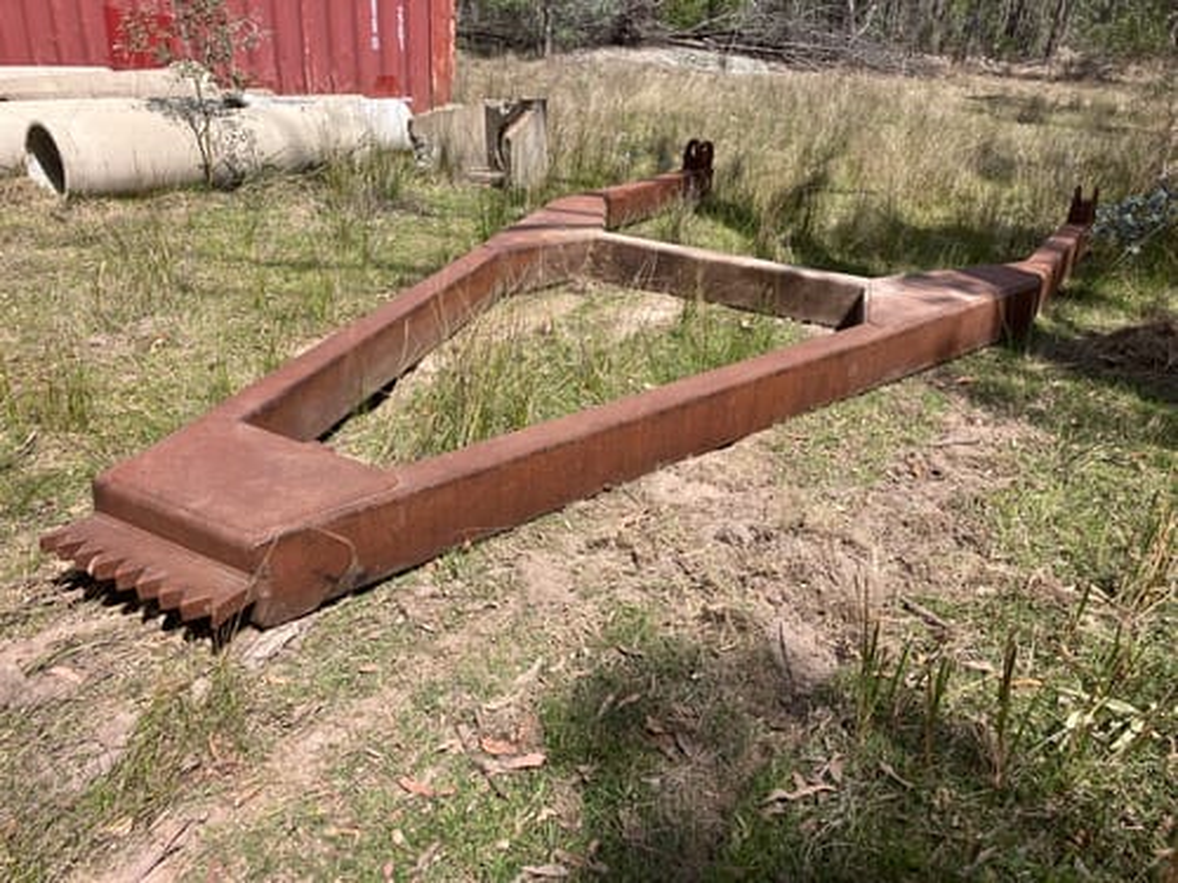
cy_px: 442
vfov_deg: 49.7
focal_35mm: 28
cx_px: 589
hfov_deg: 63.4
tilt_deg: -25.3
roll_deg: +0.2
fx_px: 953
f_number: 1.8
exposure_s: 1/1675
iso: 32
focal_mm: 3.99
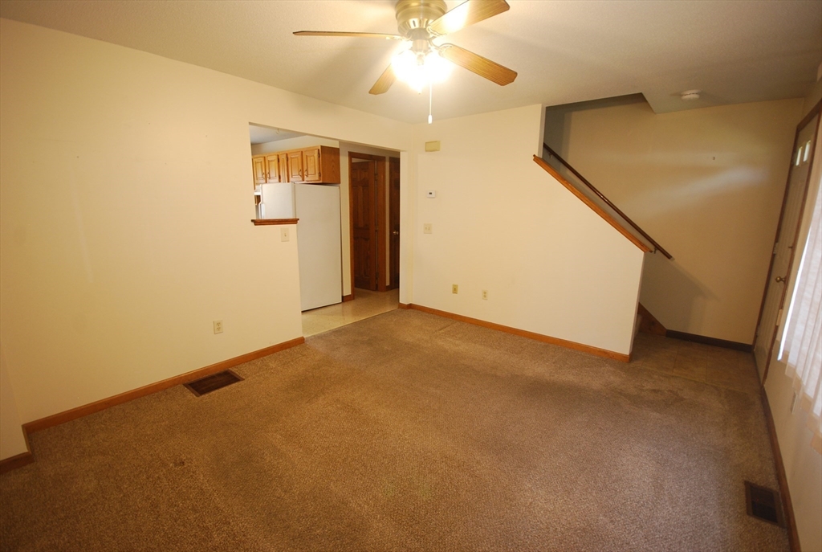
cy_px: 276
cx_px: 411
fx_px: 343
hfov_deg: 100.3
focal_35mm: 15
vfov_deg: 77.6
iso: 400
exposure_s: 1/25
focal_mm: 10
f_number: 4
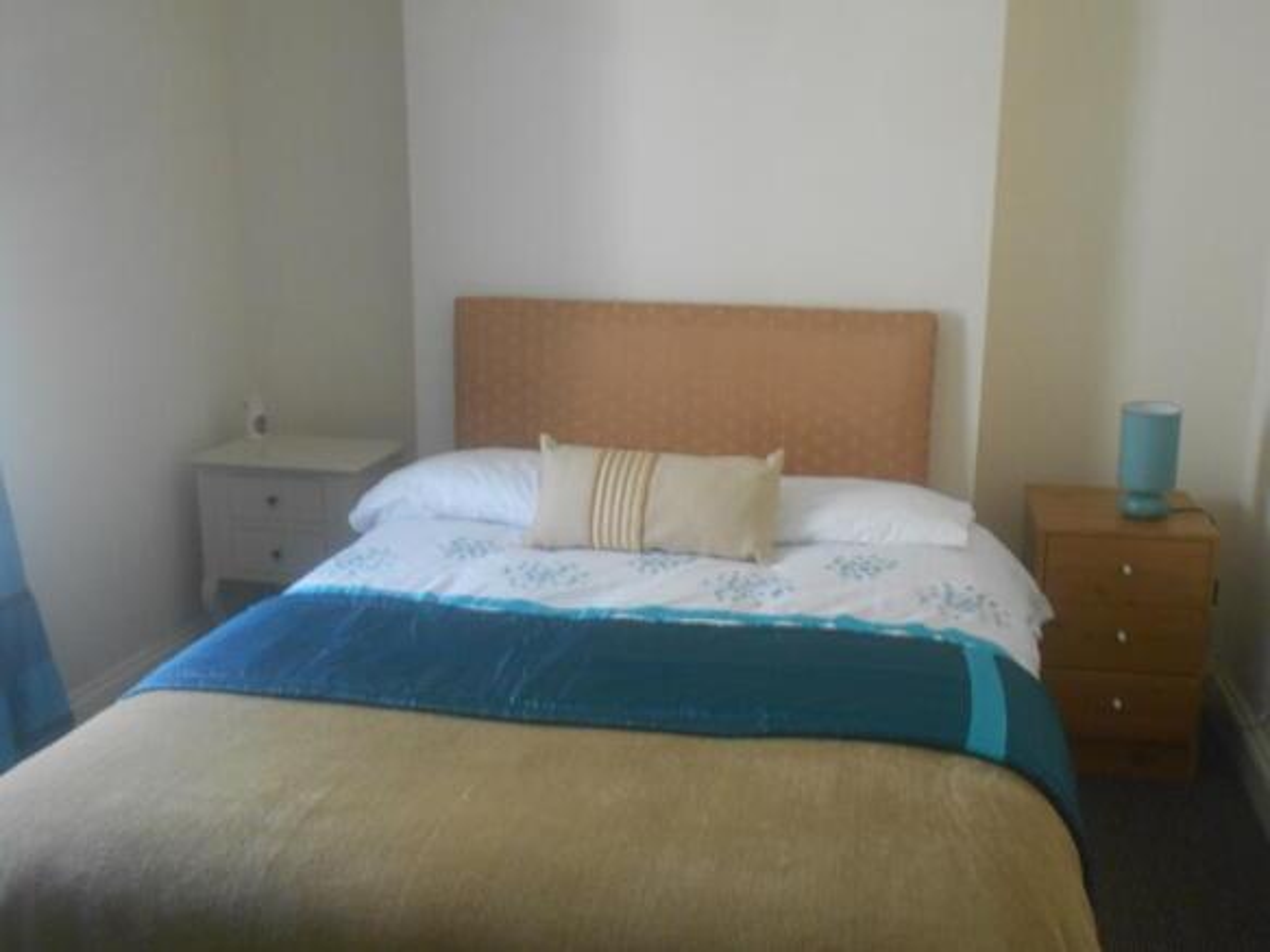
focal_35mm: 34
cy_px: 476
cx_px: 635
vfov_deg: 41.8
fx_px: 1247
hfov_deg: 54.0
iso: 320
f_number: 3.6
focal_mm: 5.8
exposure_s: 1/30
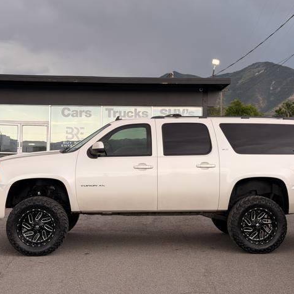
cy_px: 147
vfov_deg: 30.0
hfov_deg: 30.0
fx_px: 548
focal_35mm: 57
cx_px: 162
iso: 64
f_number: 1.78
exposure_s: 1/1055
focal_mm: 6.76
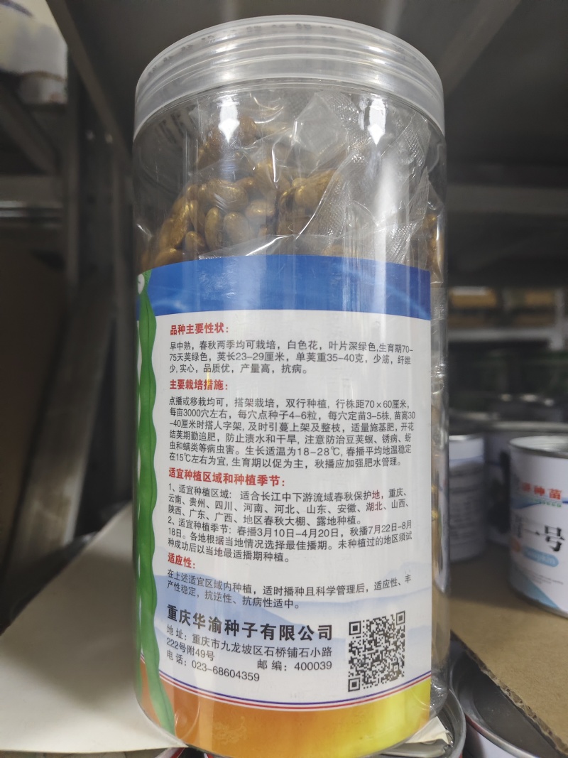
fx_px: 503
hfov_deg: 58.9
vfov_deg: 73.9
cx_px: 284
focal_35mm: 23
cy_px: 379
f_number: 1.88
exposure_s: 1/100
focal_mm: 5.56
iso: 1145
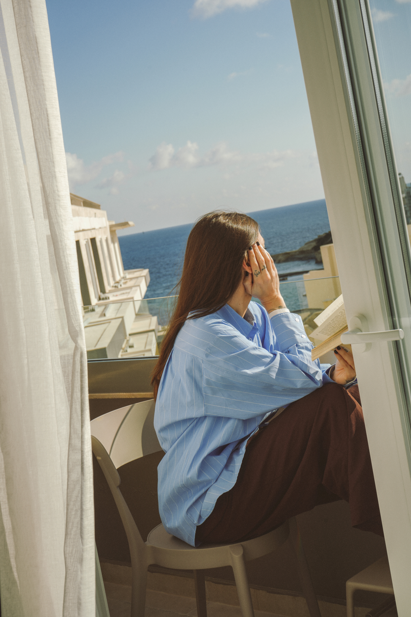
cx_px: 206
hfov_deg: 23.0
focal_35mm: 59
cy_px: 308
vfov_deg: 33.9
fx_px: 1010
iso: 80
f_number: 13
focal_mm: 59
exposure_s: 1/125
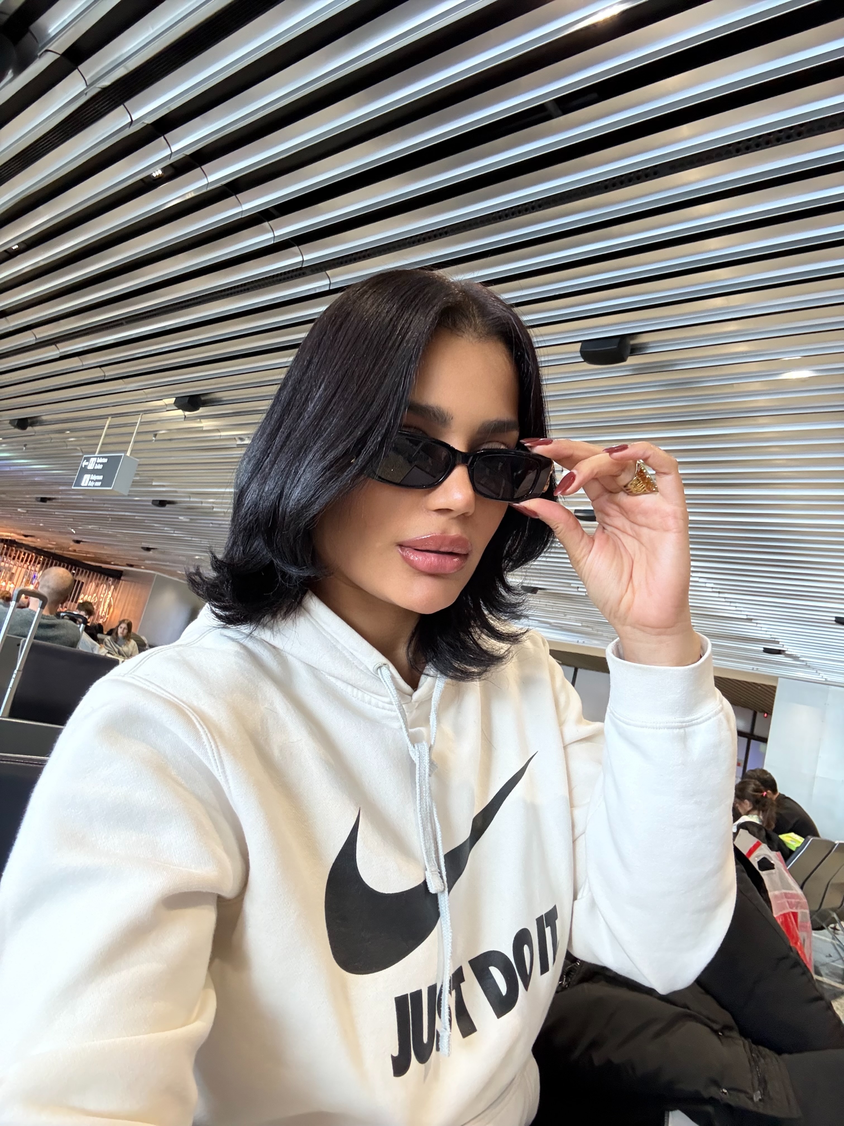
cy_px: 563
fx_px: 748
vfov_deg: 73.9
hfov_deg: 58.9
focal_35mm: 23
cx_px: 422
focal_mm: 2.69
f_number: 1.9
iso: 250
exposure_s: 1/30
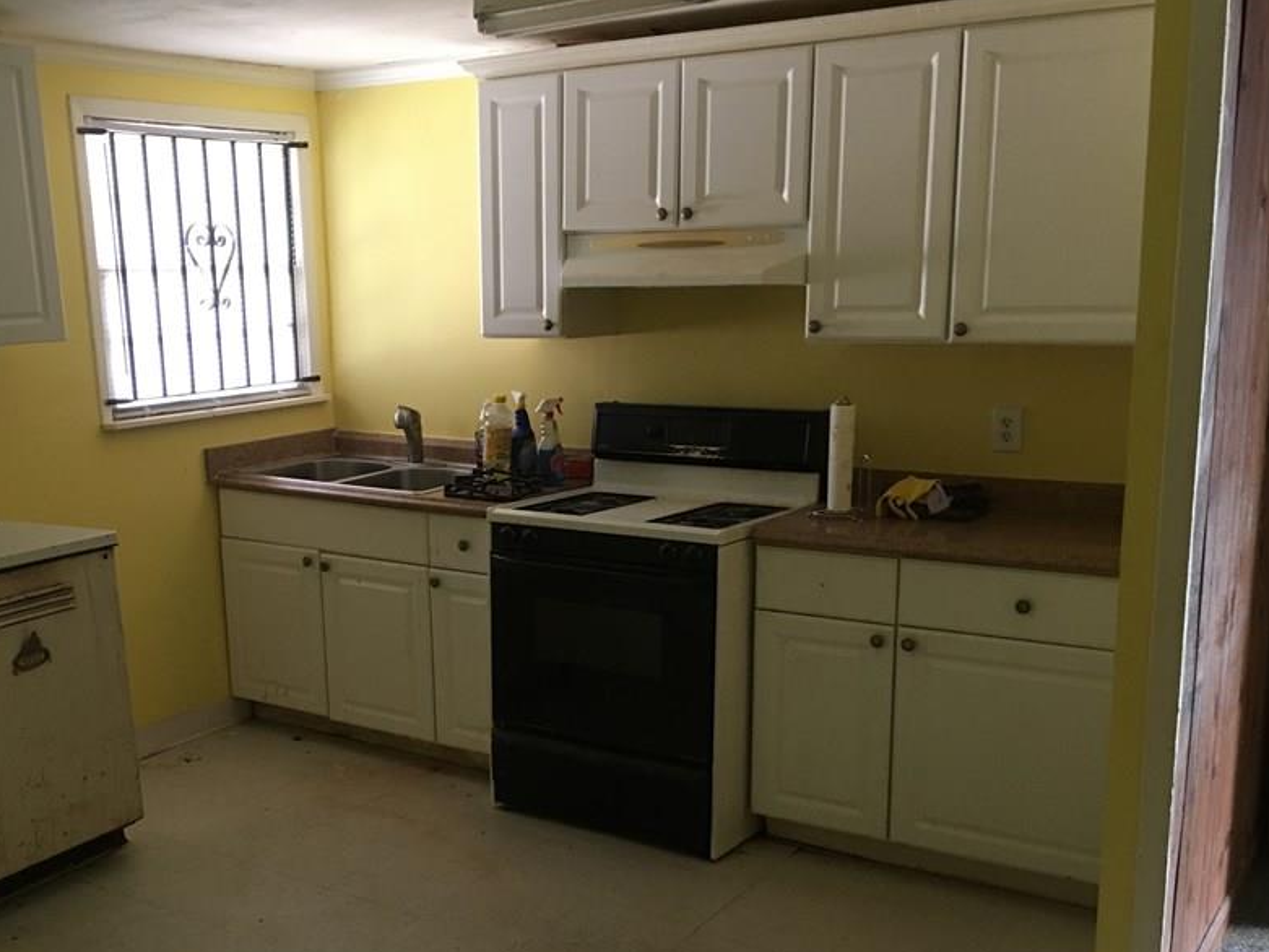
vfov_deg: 37.4
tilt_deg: -11.5
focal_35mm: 38
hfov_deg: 48.6
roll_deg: +1.9
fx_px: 1393
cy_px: 611
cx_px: 486
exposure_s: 1/10
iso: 80
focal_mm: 4.15
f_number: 2.2
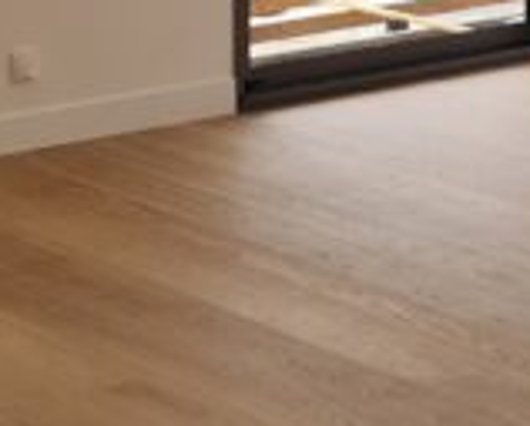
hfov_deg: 12.2
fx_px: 2483
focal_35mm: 158
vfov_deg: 9.5
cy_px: -242
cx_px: 148
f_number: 1.8
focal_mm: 7
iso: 50
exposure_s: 1/100
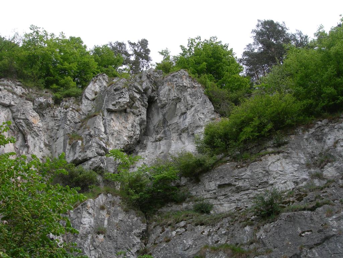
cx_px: 172
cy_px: 129
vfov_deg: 37.7
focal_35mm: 38
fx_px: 377
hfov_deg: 49.0
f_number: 4.8
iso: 50
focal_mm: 7.8
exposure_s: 1/280
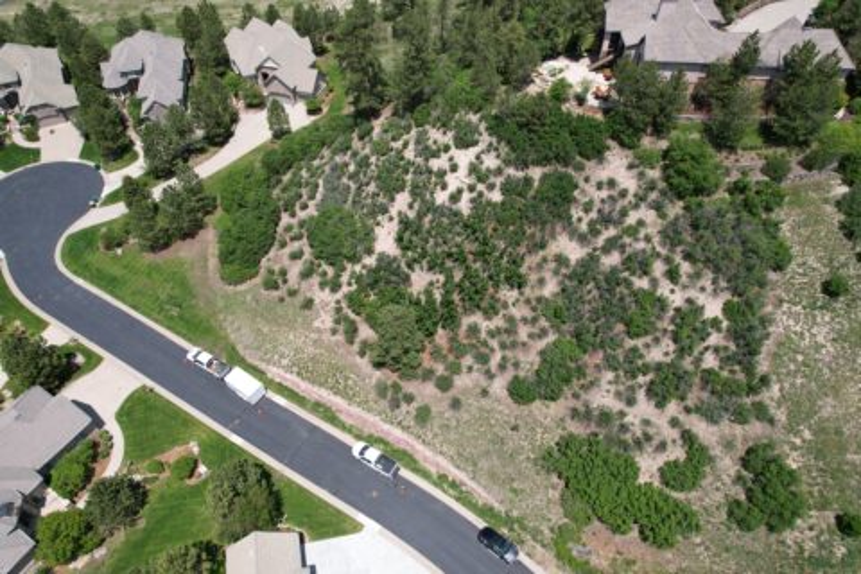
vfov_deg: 57.2
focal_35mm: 22
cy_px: 287
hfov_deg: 78.6
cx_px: 430
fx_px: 526
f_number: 2.8
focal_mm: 8.38
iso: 100
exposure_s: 1/1500
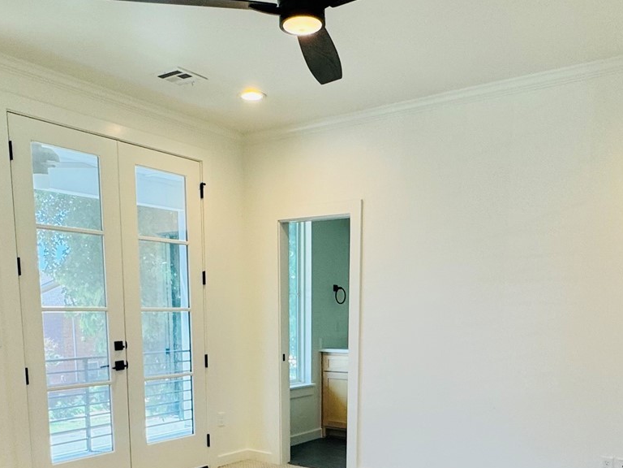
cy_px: 415
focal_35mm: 35
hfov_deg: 52.6
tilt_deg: -10.9
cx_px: 314
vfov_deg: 38.1
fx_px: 630
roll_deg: -0.6
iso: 80
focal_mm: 2.22
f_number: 2.2
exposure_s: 1/120
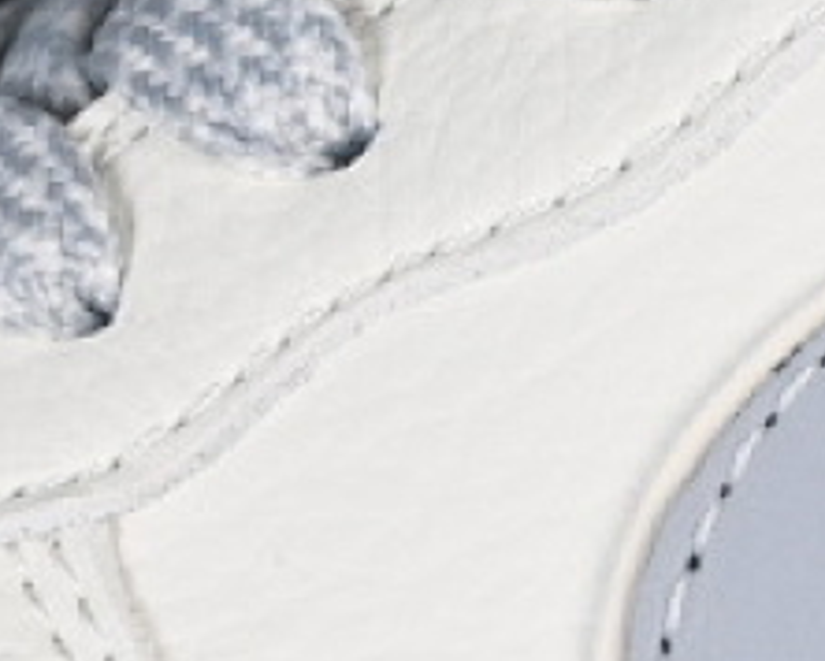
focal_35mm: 342
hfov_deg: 5.6
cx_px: 1453
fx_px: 8358
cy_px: 691
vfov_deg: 4.5
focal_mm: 50
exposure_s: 1/80
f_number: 7.1
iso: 160
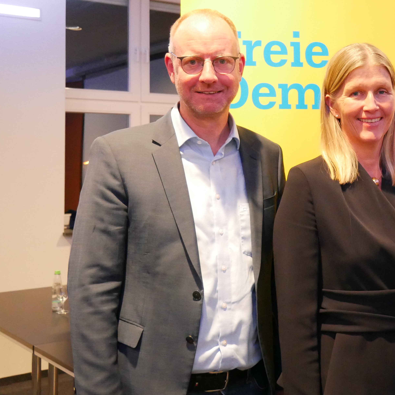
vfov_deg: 29.9
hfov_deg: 28.8
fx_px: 736
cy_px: 138
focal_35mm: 57
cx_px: 360
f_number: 3.8
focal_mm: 17
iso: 3200
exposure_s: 1/30
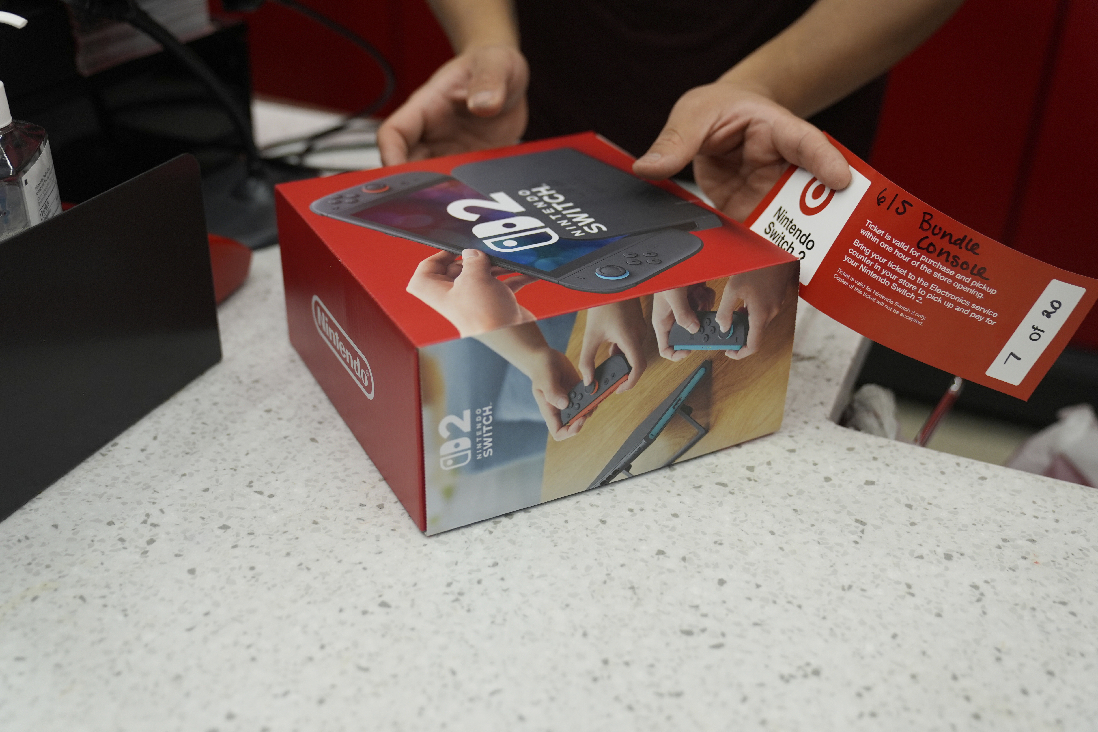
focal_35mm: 38
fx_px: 1159
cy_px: 366
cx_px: 549
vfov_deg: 35.1
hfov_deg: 50.7
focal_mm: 38
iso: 800
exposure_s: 1/500
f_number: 2.8
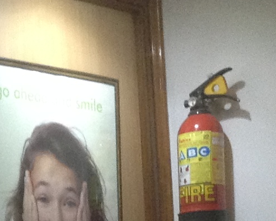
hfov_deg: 11.0
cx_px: -139
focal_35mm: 169
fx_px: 1381
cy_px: 385
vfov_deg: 8.8
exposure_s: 1/24
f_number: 2.4
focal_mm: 3.3
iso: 125
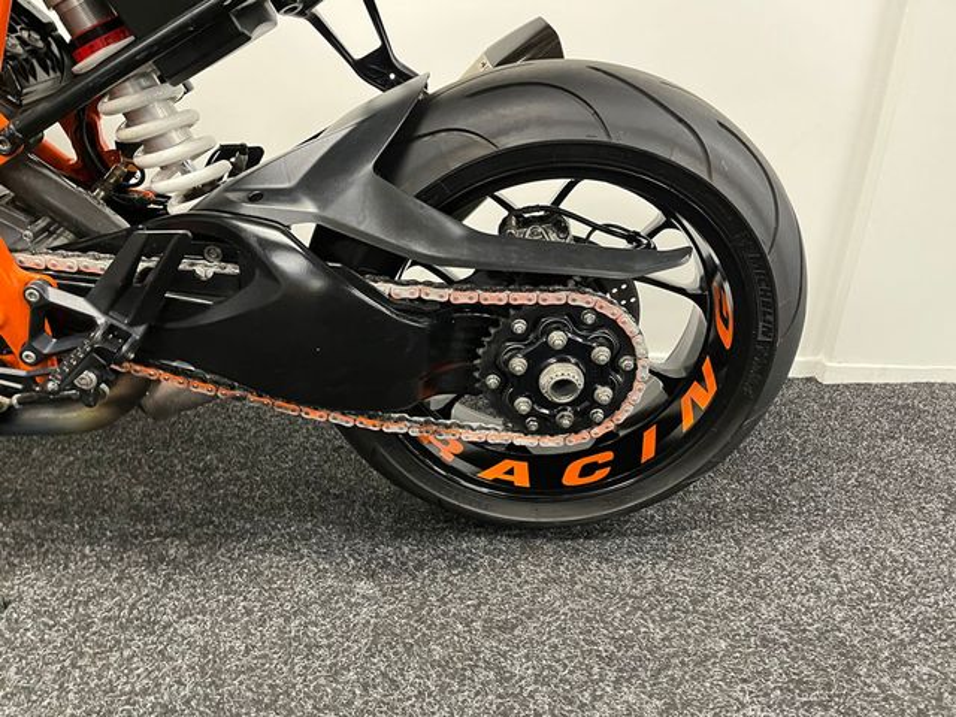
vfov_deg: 53.1
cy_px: 358
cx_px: 478
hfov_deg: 67.3
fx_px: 718
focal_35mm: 26
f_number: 1.6
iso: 400
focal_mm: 5.1
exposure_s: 1/50
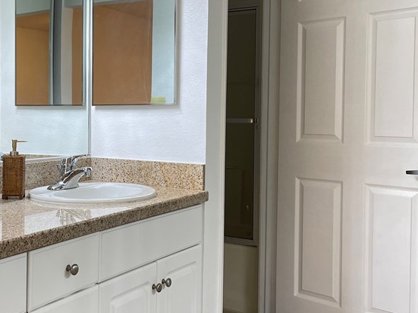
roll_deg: -0.2
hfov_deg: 38.5
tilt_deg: -1.2
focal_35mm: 48
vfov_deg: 30.2
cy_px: 125
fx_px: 579
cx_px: 99
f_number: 1.6
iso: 125
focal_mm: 5.1
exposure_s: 1/120
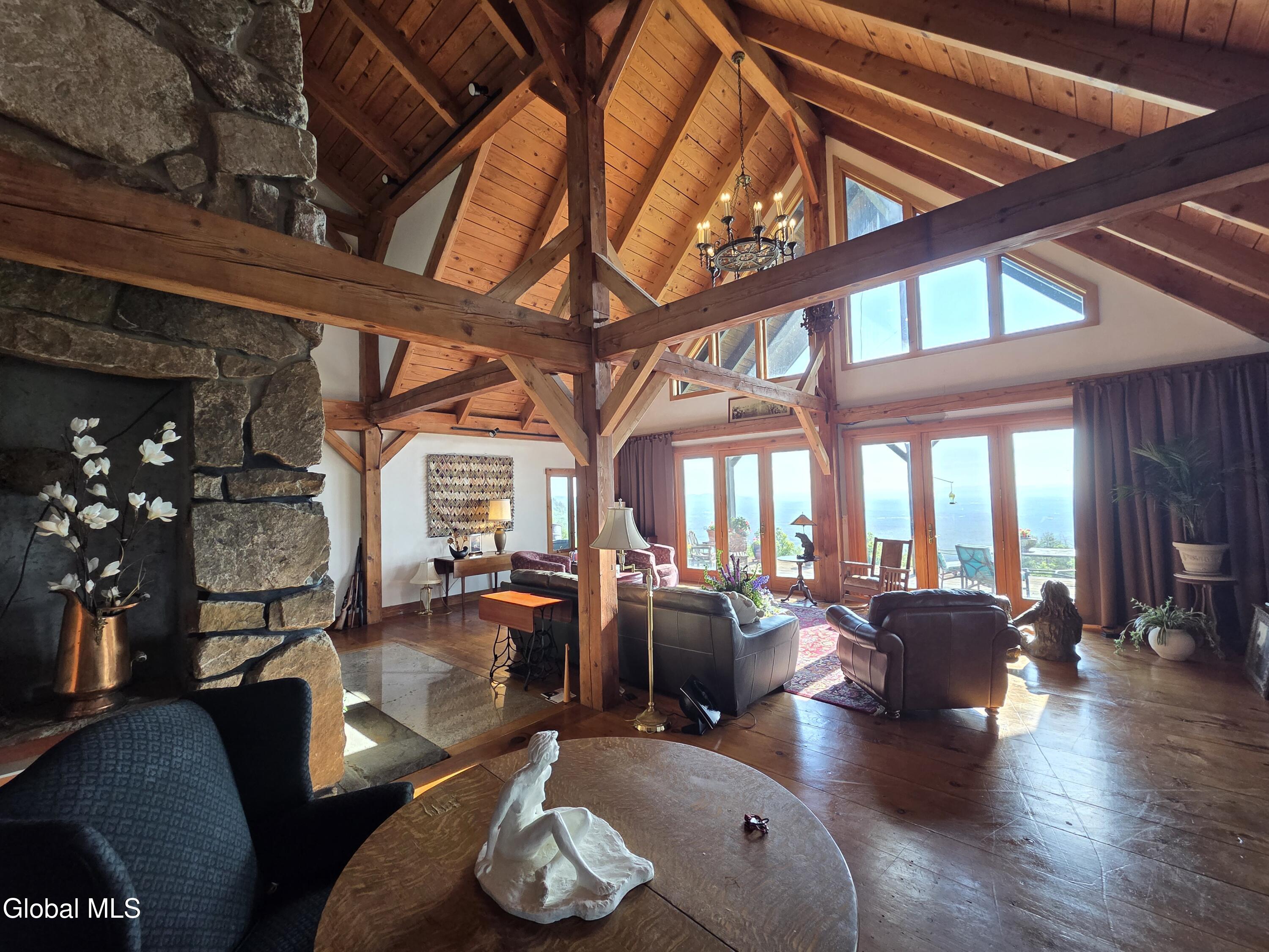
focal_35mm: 13
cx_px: 634
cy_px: 476
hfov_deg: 106.2
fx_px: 477
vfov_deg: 89.9
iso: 200
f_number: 2.2
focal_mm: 2.2
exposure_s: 1/120
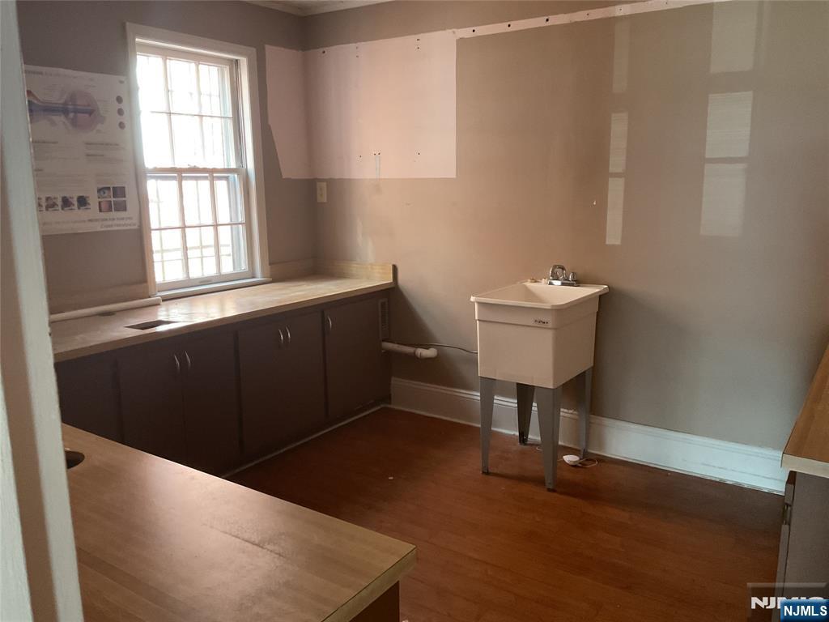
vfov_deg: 48.2
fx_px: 695
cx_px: 414
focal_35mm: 29
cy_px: 311
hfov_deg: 61.7
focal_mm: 3
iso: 250
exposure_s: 1/30
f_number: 1.8
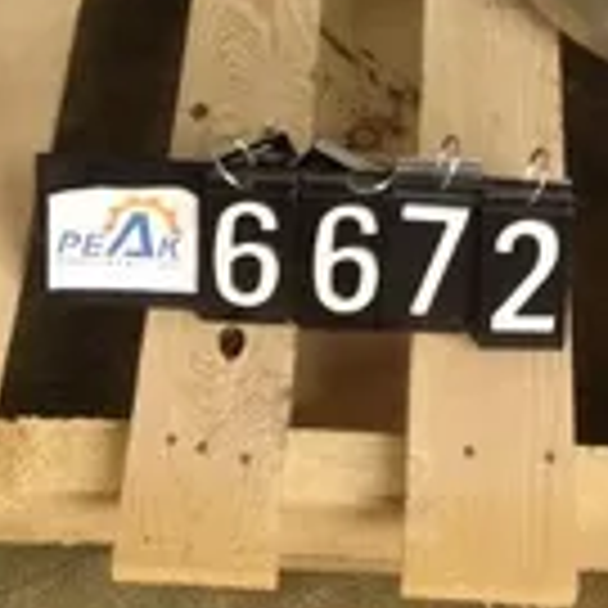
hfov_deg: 18.8
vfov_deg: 17.6
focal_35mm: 92
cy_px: -207
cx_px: 419
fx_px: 1828
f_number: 2.4
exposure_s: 1/20
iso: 200
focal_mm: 4.28
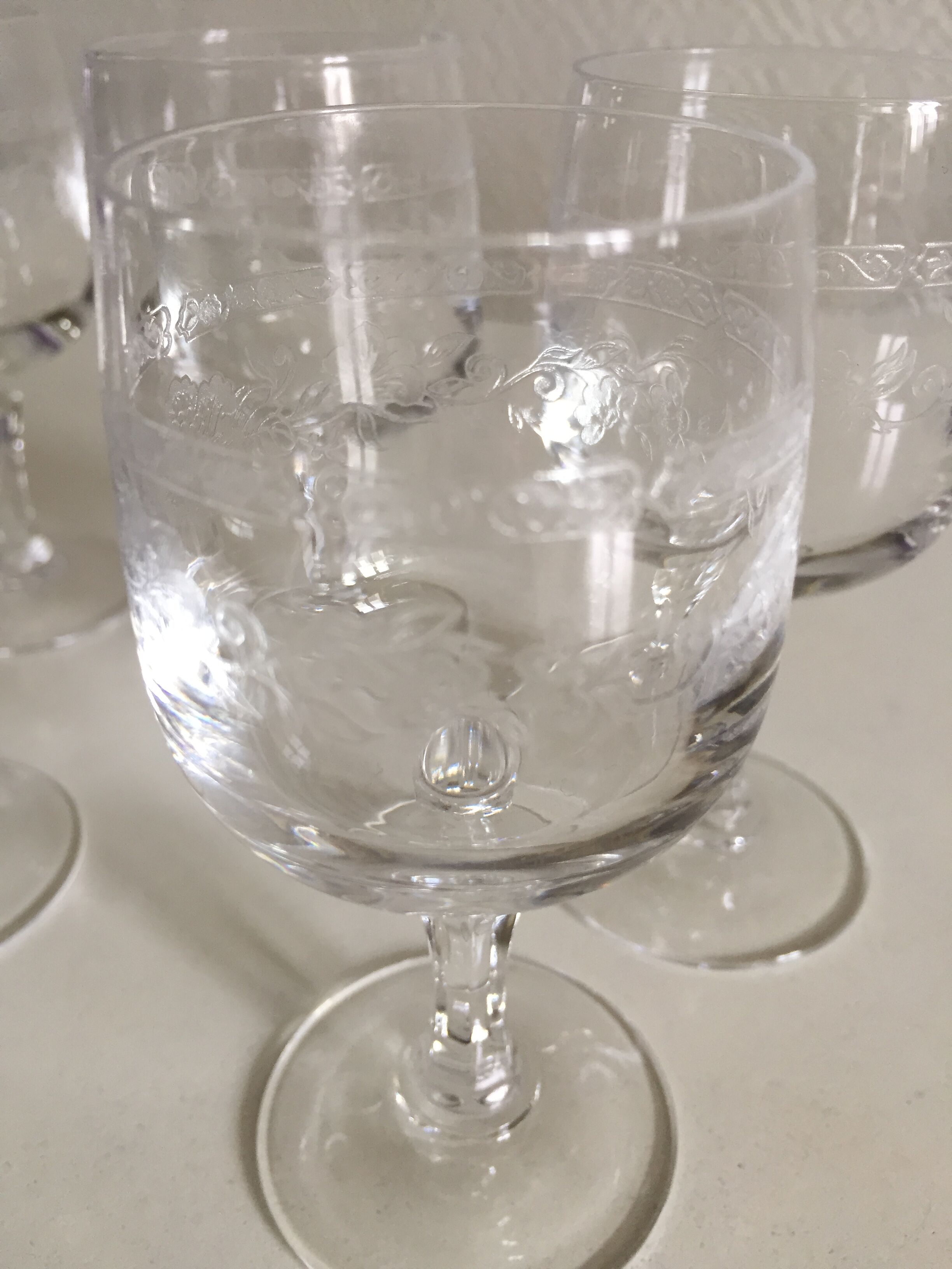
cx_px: 476
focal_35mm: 29
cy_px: 634
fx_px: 1063
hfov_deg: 48.2
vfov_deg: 61.7
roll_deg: +0.0
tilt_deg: -33.0
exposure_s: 1/33
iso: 40
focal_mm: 4.15
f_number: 2.2
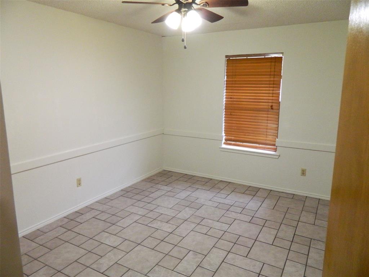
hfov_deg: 69.4
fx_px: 266
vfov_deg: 54.9
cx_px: 184
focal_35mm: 25
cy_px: 138
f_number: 3.1
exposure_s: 1/30
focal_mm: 4.5
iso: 400
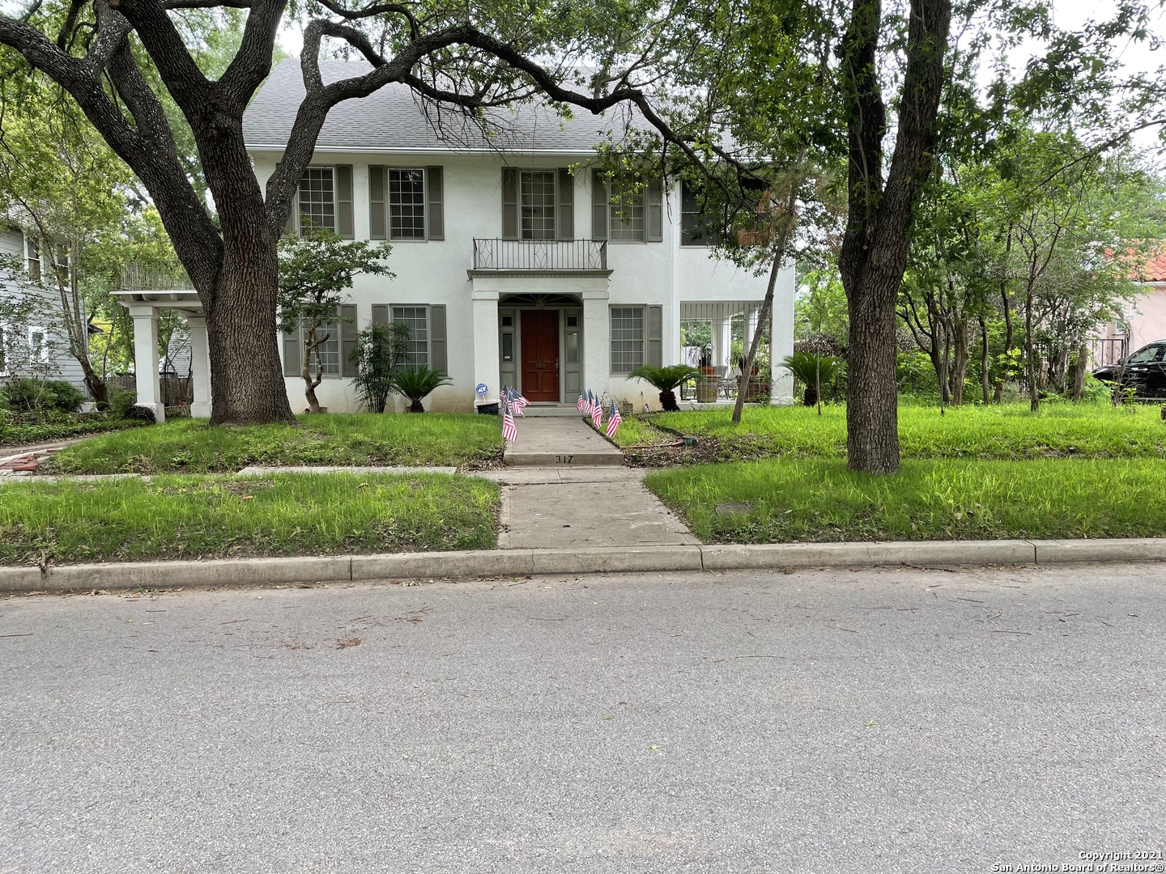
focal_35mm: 26
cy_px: 437
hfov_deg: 67.3
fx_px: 876
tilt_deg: -3.7
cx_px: 583
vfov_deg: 53.1
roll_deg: +0.8
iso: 32
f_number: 1.6
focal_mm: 4.2
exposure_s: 1/297
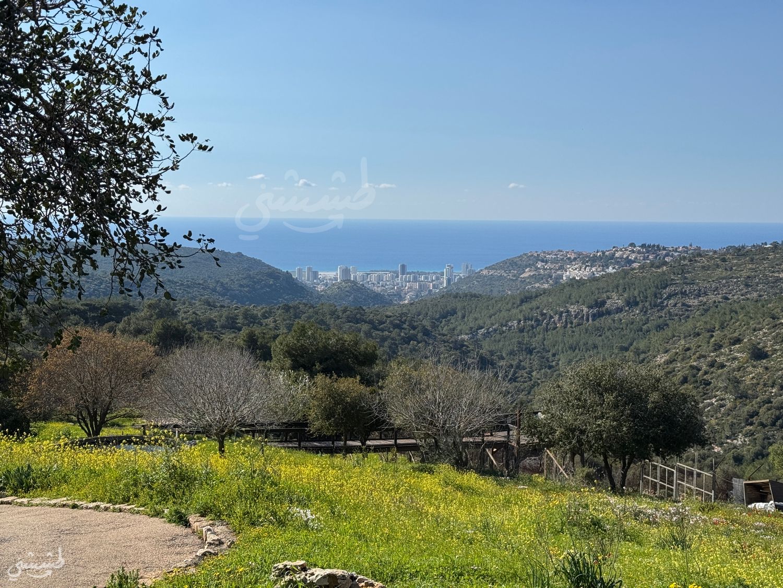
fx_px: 1086
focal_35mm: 48
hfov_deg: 39.7
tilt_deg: -4.4
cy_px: 294
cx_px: 392
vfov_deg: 30.3
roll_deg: -0.1
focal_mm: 6.76
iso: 64
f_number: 1.78
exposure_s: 1/6410
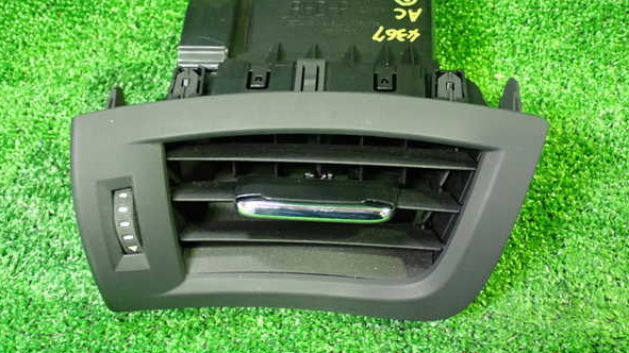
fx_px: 867
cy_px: 137
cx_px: 316
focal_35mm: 52
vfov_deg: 23.0
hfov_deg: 39.9
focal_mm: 8.4
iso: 800
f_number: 3.1
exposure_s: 1/15
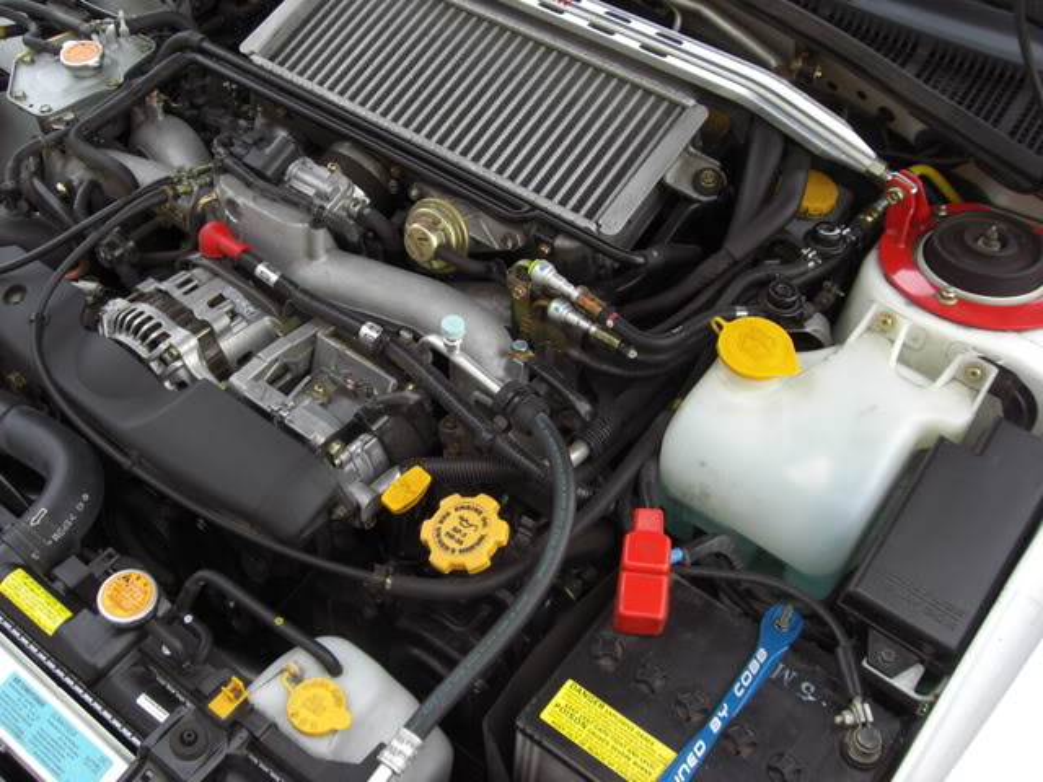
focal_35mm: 38
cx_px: 522
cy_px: 391
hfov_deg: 49.0
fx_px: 1145
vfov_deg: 37.7
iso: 64
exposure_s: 1/100
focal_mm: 6.2
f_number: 2.7
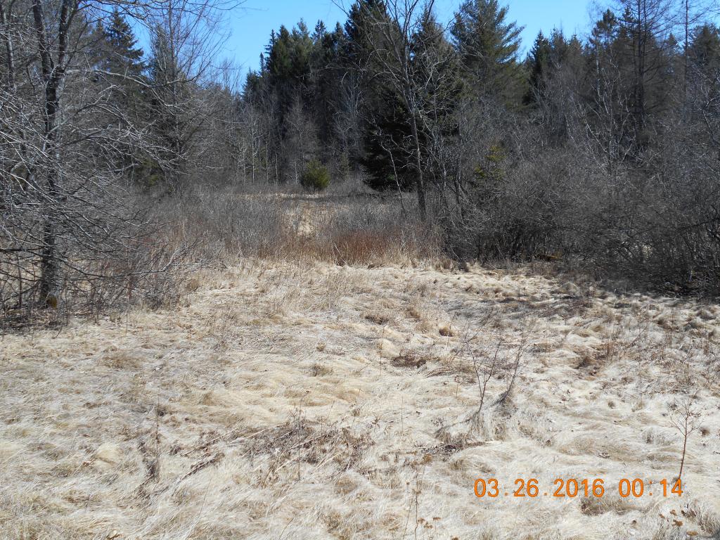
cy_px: 270
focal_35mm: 37
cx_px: 360
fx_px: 770
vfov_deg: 38.7
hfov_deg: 50.1
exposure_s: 1/640
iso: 80
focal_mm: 6.7
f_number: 3.9
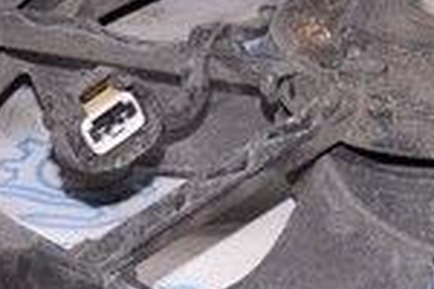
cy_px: 129
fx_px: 2218
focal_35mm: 184
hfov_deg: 11.1
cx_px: 405
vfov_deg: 7.5
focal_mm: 18
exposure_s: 1/160
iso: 1600
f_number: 8
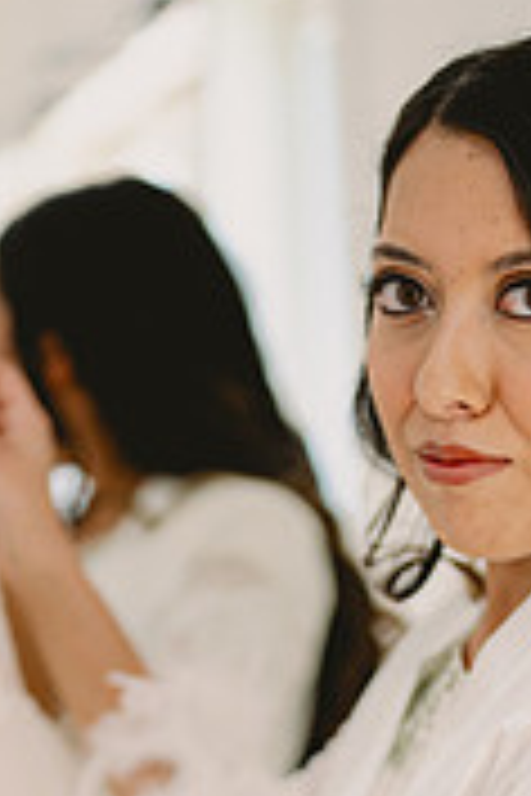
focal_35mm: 127
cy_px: 872
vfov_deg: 15.7
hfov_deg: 10.8
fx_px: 2810
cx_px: 340
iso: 125
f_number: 1.8
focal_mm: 50
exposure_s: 1/125
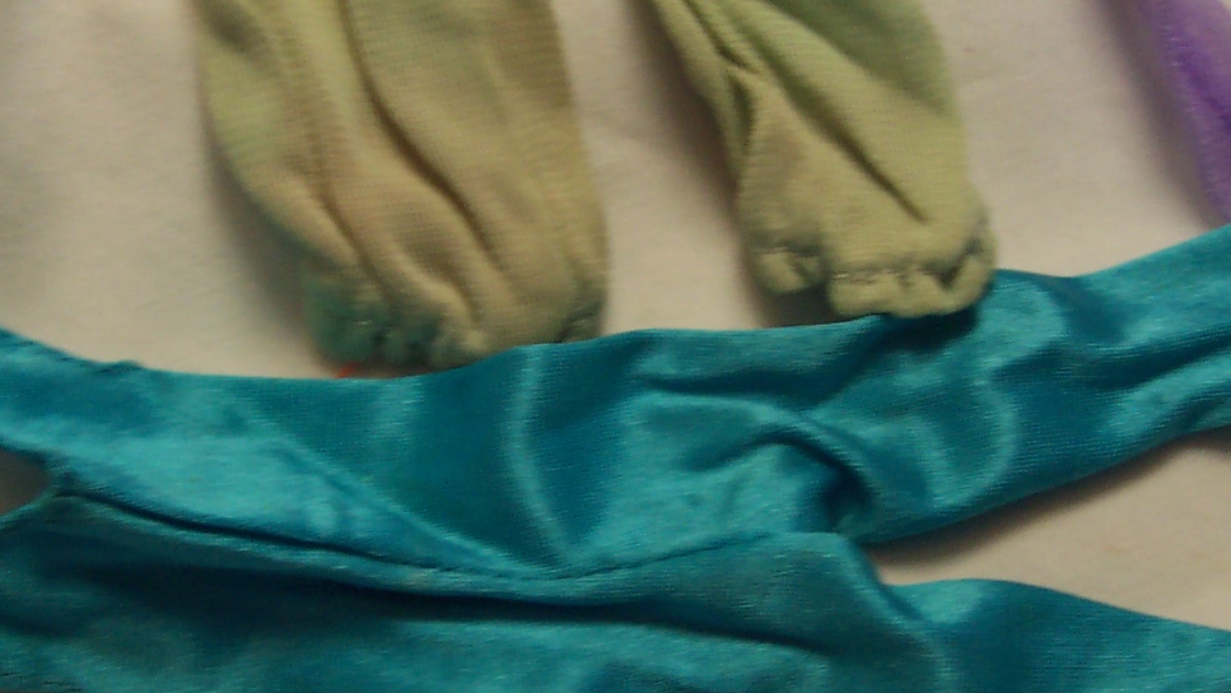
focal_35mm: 69
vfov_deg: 17.5
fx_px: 2252
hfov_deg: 30.6
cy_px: 404
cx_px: 649
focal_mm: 5.6
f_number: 2.8
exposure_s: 1/60
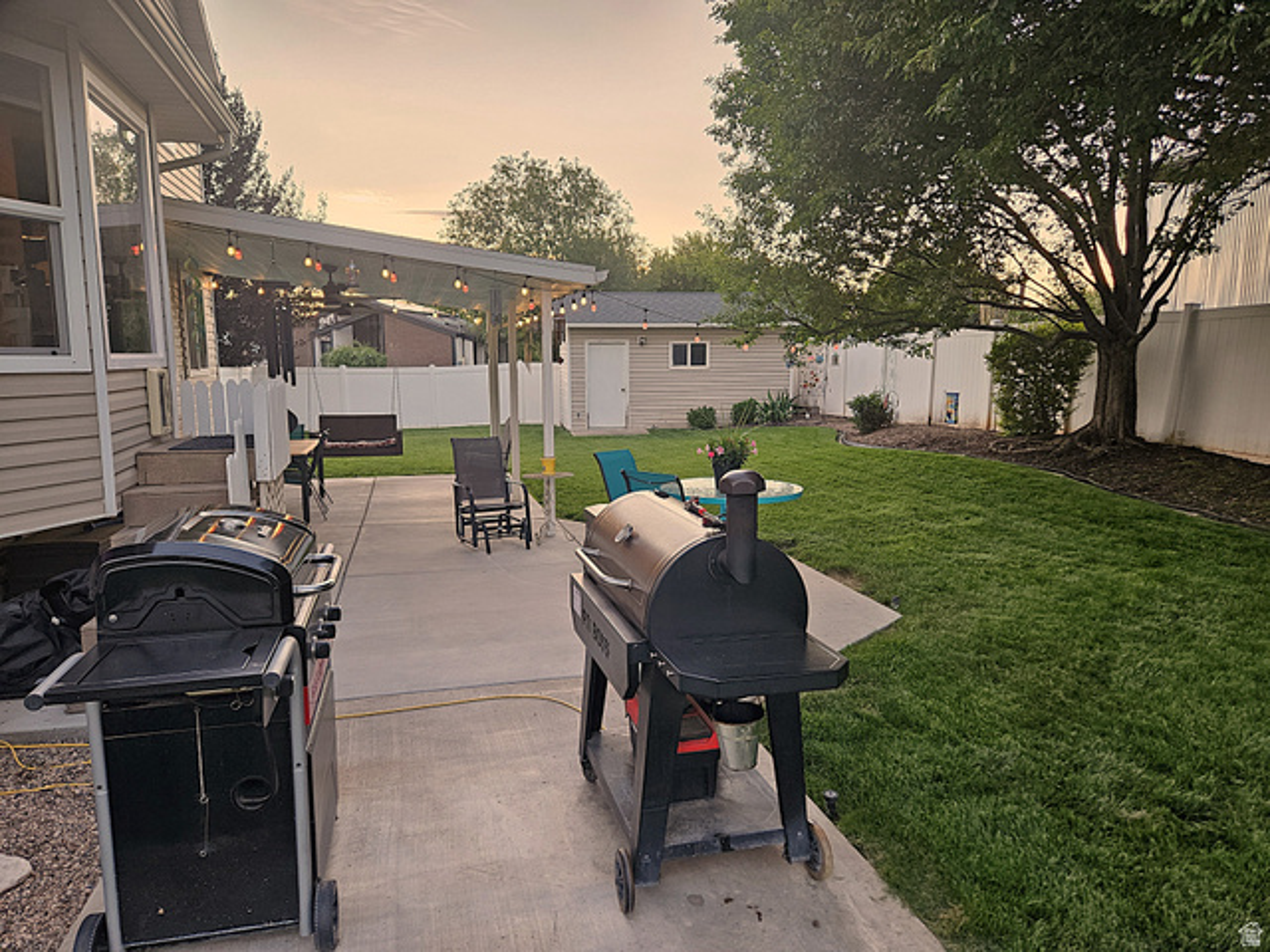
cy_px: 476
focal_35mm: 23
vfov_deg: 58.9
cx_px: 635
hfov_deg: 73.9
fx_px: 844
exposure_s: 1/180
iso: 160
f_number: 1.8
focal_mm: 5.4
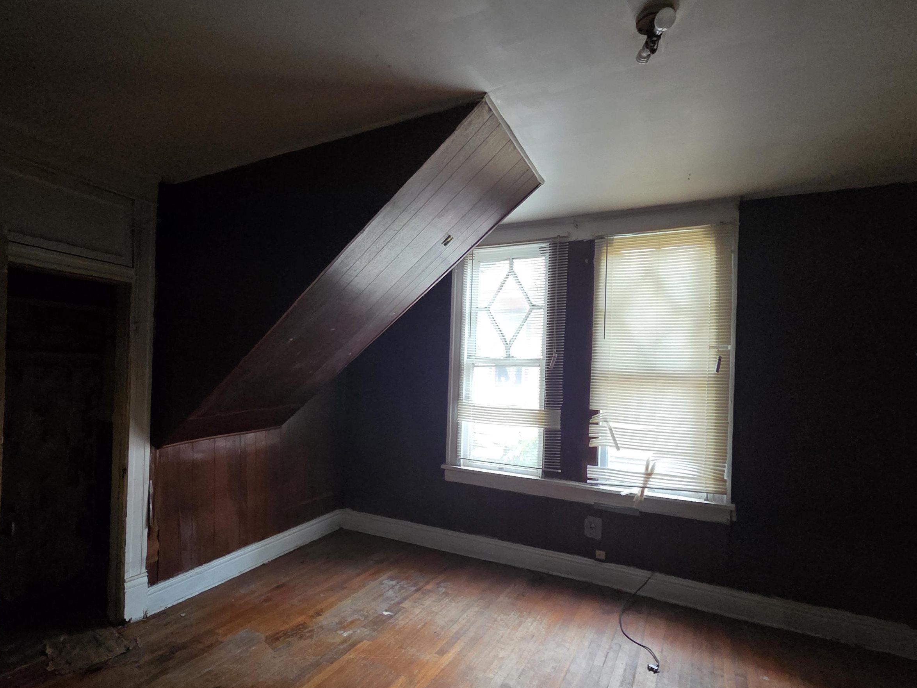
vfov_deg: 74.6
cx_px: 428
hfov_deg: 90.9
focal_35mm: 17
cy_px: 375
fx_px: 450
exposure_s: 1/60
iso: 1250
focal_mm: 2.2
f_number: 2.2
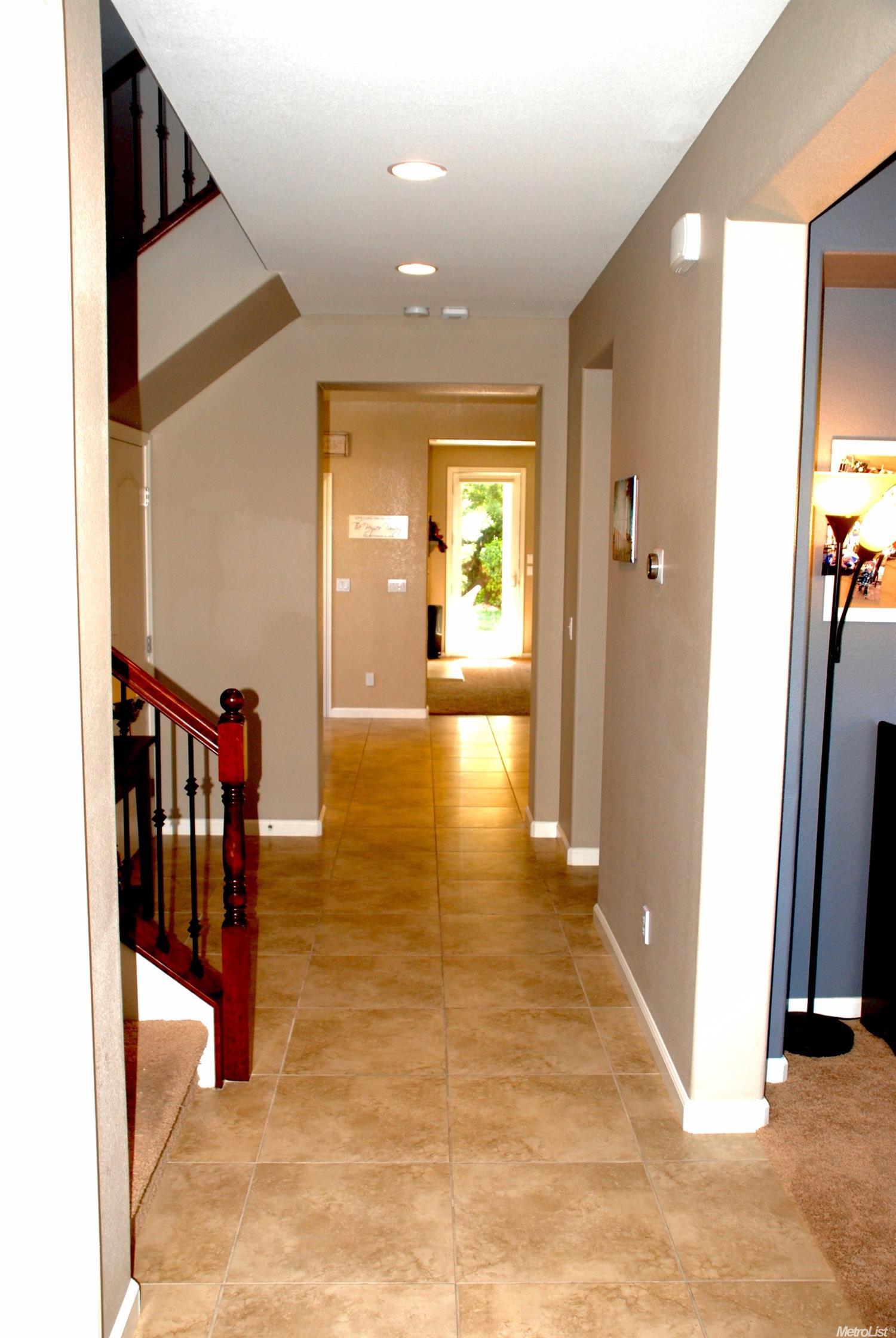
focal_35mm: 33
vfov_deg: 57.2
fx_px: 1228
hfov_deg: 40.1
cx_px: 448
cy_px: 669
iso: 200
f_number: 3.8
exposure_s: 1/60
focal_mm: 22
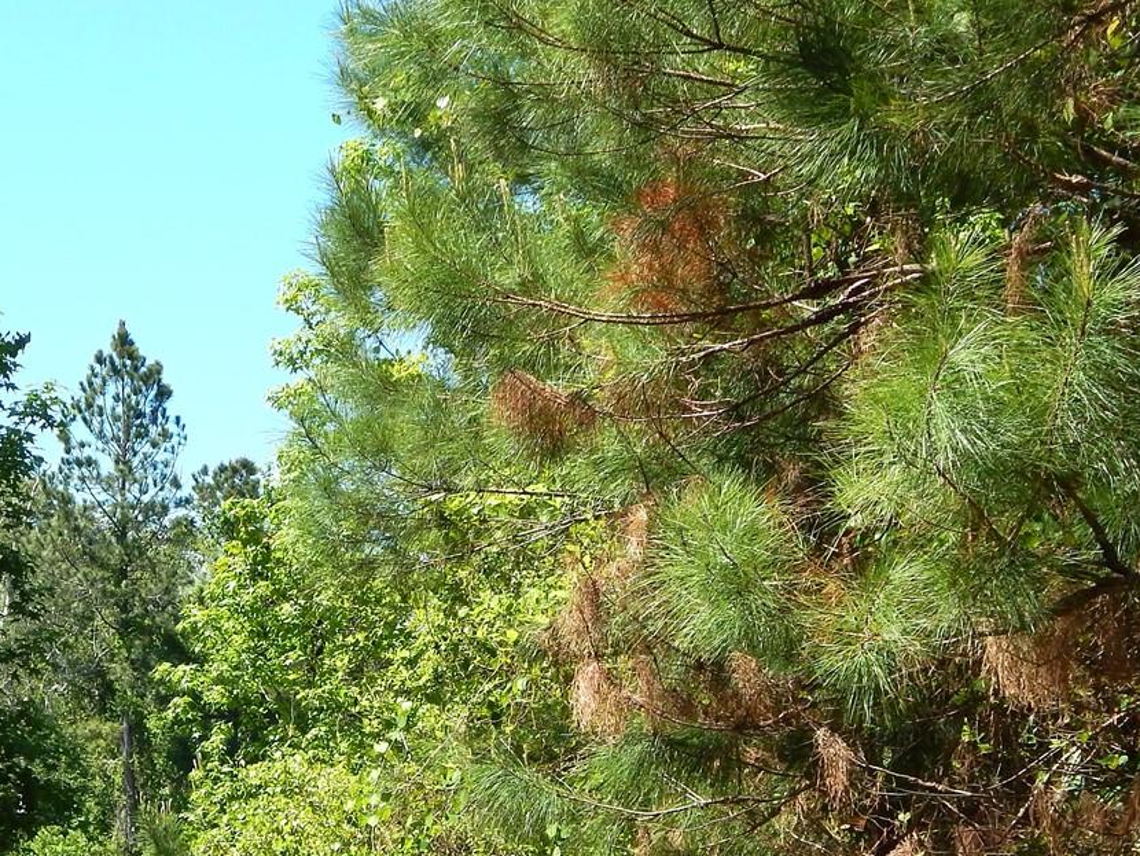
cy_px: 691
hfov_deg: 18.4
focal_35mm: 106
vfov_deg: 13.9
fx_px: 3492
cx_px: 207
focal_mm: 9.7
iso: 125
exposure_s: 1/640
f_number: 3.8
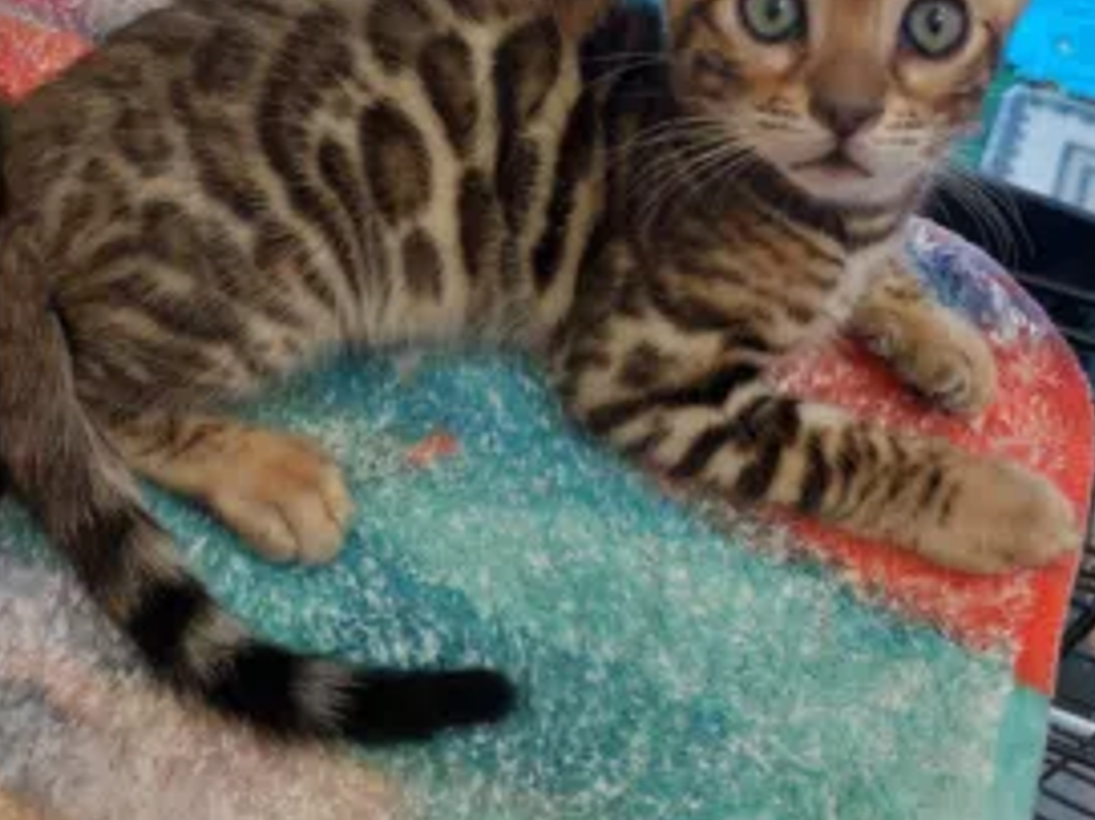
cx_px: 554
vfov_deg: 39.8
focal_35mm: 34
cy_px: 145
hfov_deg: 54.0
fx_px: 1075
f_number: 1.8
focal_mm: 5.06
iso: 640
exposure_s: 1/50
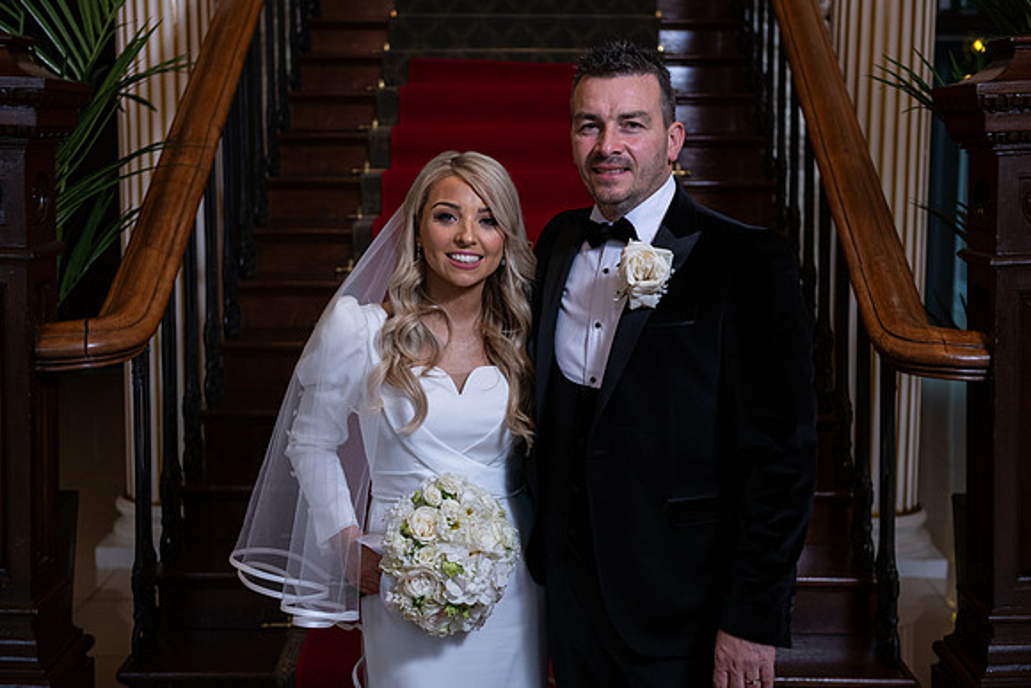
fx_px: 1575
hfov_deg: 36.2
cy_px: 344
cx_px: 516
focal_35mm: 55
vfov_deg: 24.6
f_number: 3.5
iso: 500
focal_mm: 55
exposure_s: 1/160
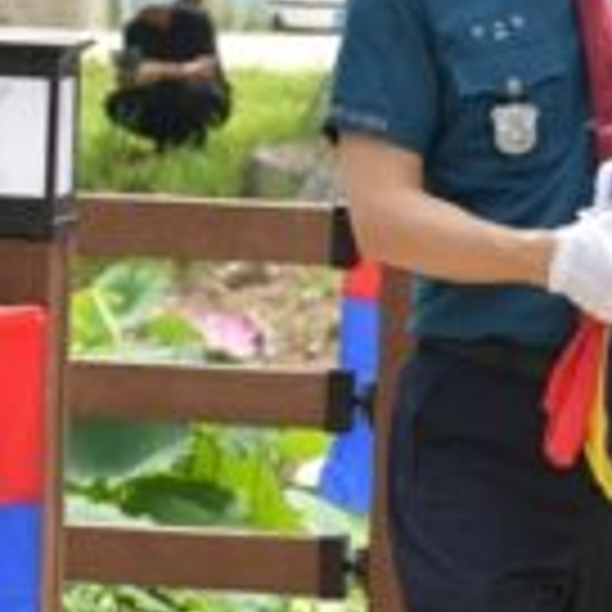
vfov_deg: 6.2
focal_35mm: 280
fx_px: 5601
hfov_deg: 6.1
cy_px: -40
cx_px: 1143
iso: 160
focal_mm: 70
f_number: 5.6
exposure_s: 1/500
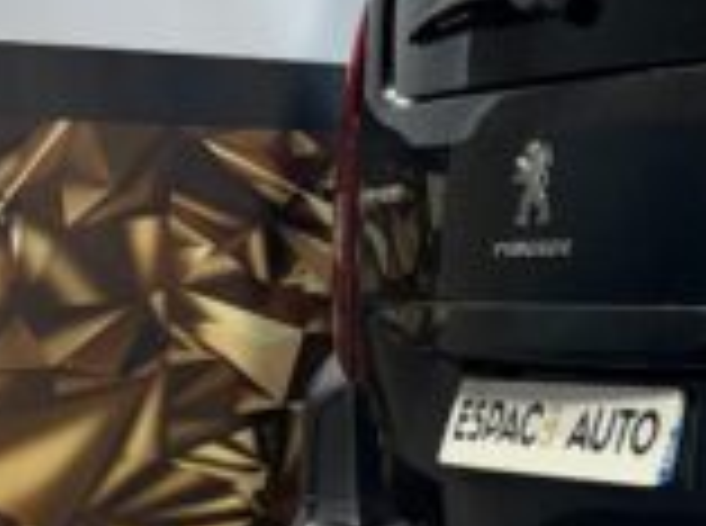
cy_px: 241
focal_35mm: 95
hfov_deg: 16.9
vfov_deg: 15.5
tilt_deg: -0.5
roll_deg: +0.1
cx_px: 1286
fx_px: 1933
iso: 400
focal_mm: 6.76
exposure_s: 1/50
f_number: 1.78
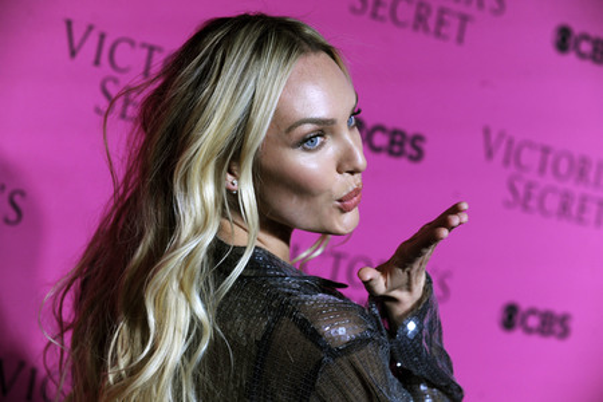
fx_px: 1440
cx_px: 302
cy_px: 201
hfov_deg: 23.6
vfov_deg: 15.9
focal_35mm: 86
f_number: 4.5
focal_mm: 86
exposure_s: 1/400
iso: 1600
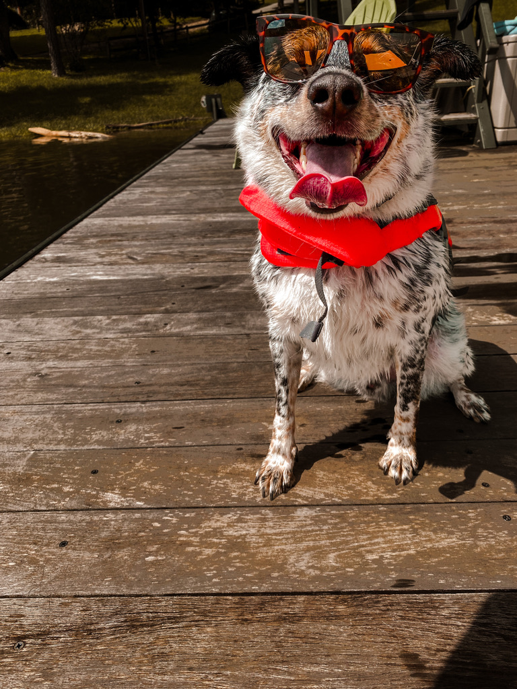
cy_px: 344
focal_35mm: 26
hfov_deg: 53.1
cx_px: 258
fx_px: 518
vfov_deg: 67.3
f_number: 1.8
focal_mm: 4.25
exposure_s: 1/3500
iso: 32
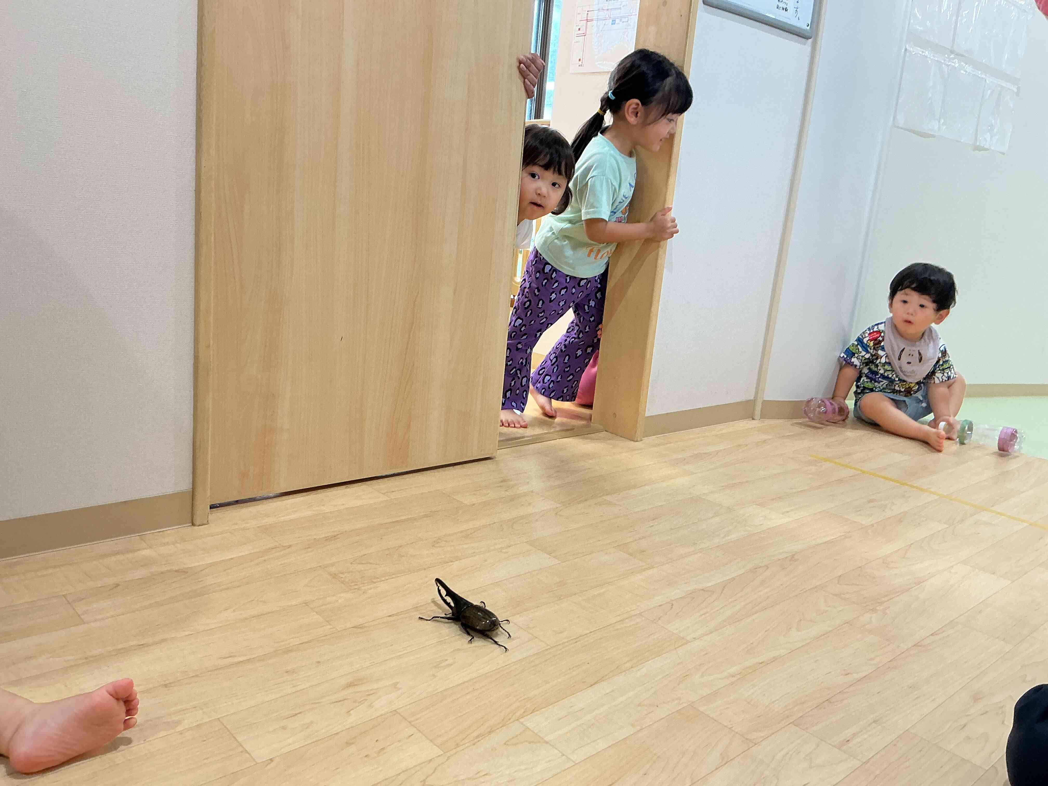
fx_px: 878
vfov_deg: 48.2
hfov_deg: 61.7
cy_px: 393
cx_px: 524
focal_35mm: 29
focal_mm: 3
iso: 50
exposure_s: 1/60
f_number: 1.8
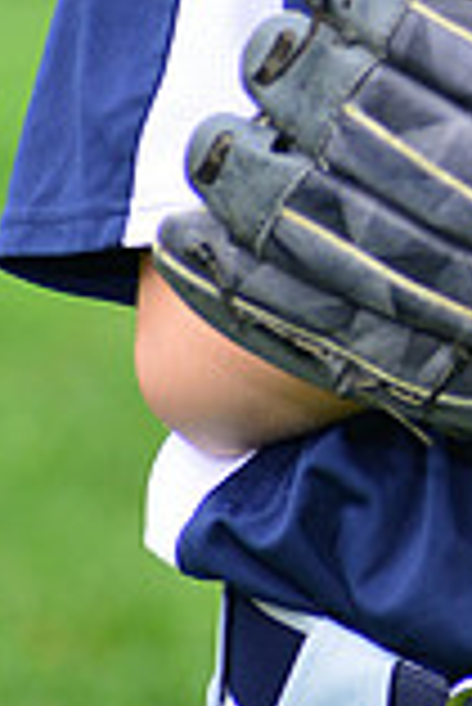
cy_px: -297
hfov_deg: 1.9
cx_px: 757
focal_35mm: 737
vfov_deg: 2.8
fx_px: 14461
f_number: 5.6
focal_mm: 200
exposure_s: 1/200
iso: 320
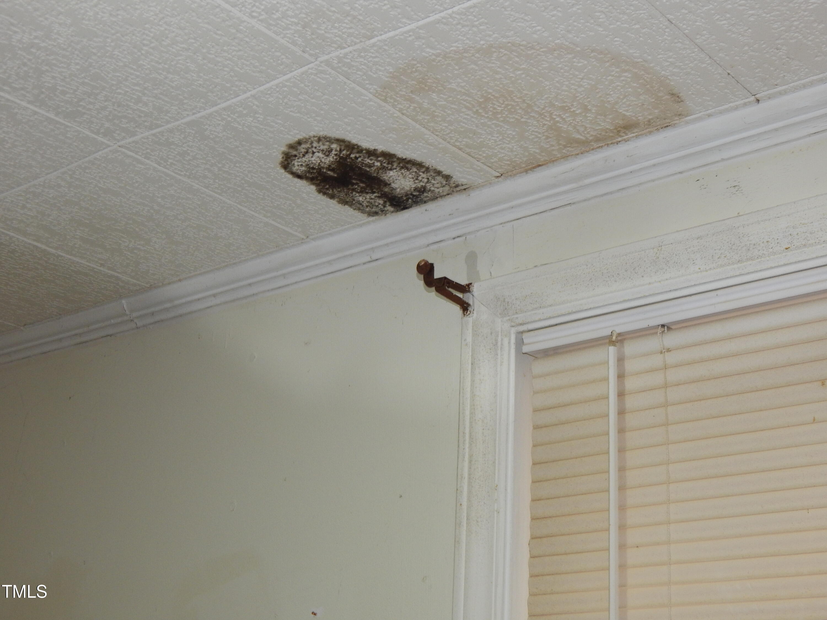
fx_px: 1290
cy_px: 310
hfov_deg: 35.5
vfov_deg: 27.0
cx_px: 414
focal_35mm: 54
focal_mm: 9.7
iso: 200
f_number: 3.8
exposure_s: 1/30
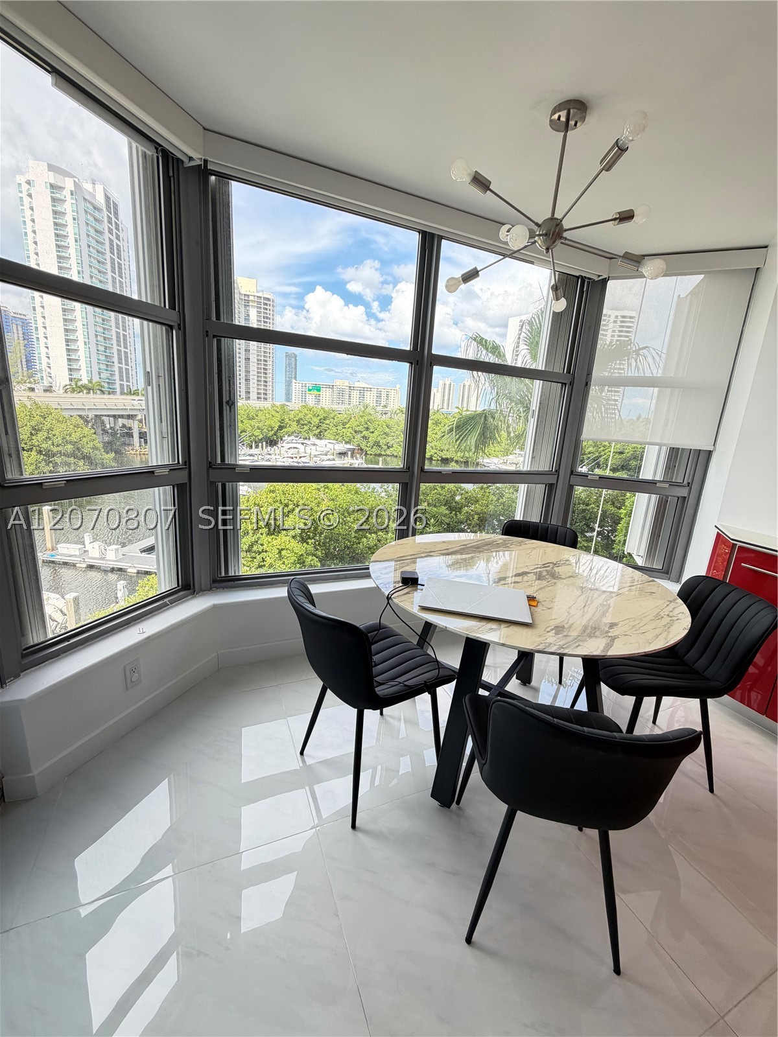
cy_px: 518
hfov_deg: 85.7
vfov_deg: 102.1
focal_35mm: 14
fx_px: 420
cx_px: 389
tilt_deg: -13.6
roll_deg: -4.4
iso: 80
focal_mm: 2.22
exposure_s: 1/121
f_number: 2.2
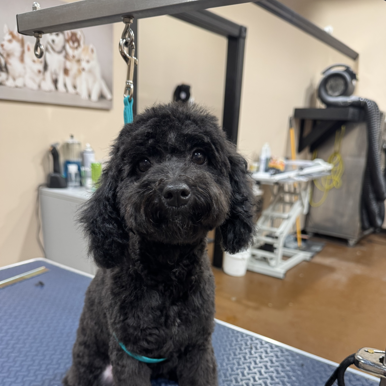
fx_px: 366
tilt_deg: -19.0
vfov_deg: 54.3
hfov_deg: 55.6
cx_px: 194
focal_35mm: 29
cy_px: 263
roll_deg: -2.0
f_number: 1.78
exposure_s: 1/120
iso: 160
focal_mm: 6.76
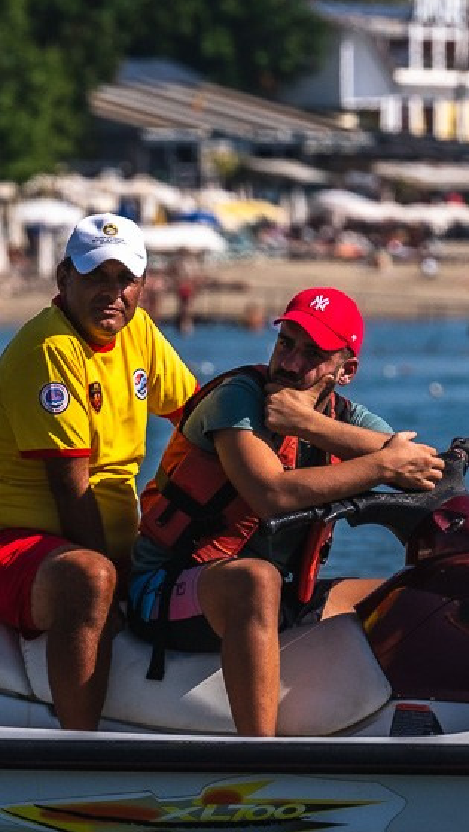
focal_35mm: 628
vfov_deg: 3.4
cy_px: 490
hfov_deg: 1.9
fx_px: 13865
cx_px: 286
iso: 200
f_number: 5
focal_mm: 175
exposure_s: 1/4000
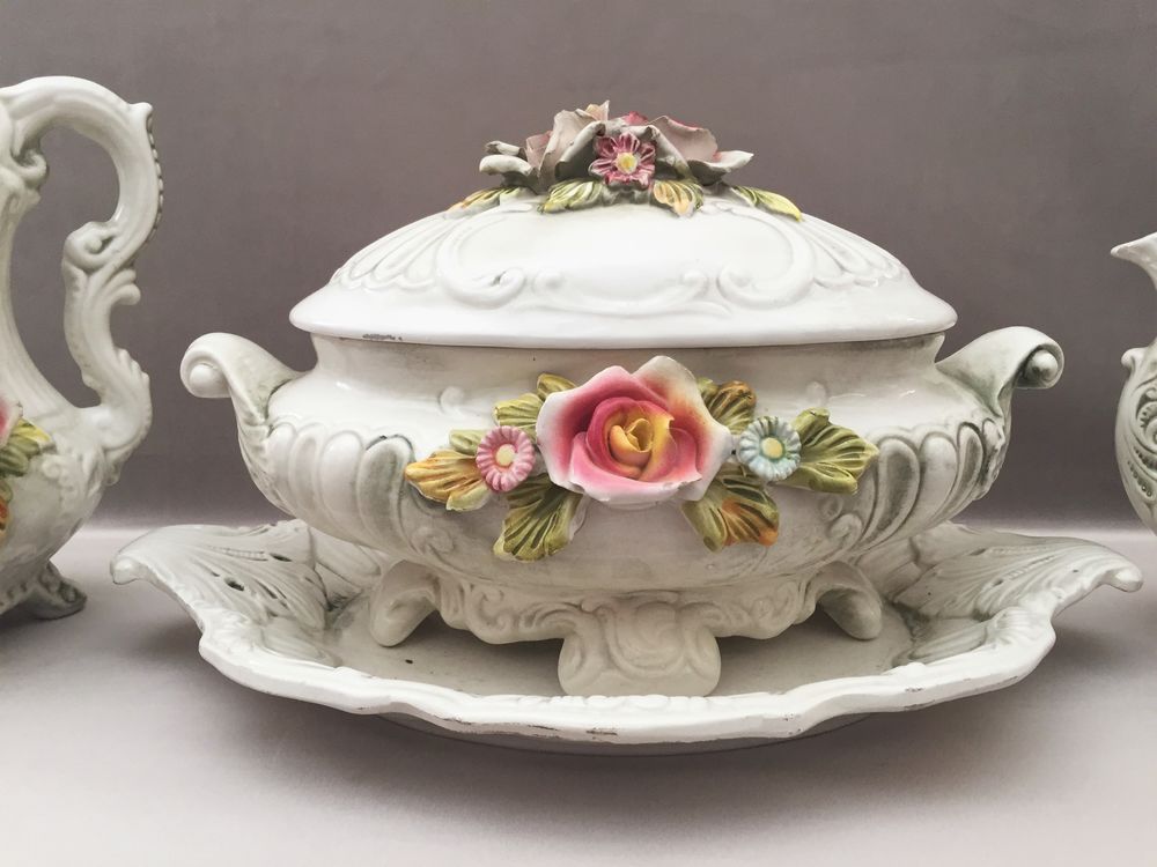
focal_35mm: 29
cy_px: 434
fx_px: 969
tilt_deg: -11.2
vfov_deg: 48.2
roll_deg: -0.5
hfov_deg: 61.7
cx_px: 578
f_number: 2.2
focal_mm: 4.15
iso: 50
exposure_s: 1/33
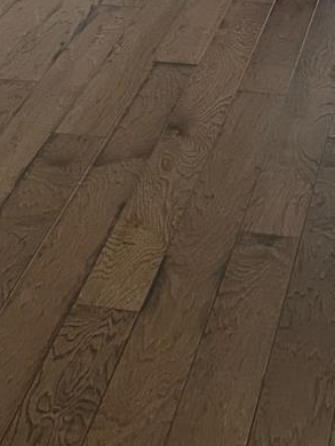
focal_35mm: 100
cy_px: -289
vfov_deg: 17.1
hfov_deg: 14.8
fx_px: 1289
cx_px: 228
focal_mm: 5.7
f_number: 1.5
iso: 160
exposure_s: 1/60
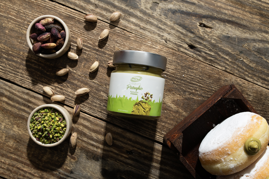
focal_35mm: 35
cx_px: 134
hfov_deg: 54.4
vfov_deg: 37.9
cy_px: 90
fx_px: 262
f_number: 10
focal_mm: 35
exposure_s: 1/125
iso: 100
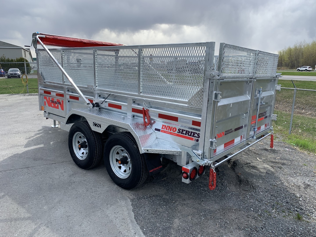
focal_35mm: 26
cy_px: 118
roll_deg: -0.1
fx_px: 237
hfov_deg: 67.3
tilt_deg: -12.7
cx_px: 158
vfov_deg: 53.1
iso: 25
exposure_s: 1/1513
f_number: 1.8
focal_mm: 4.25
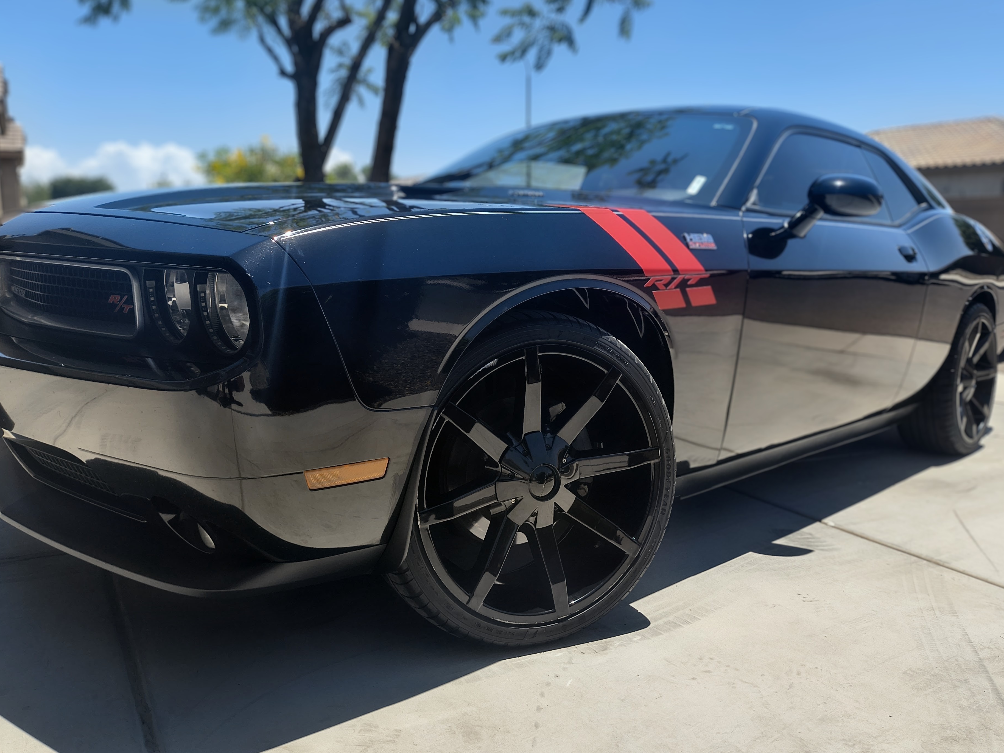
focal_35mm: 28
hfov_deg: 63.4
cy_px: 356
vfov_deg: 49.7
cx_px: 502
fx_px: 812
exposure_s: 1/1057
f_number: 1.7
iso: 100
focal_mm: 4.68
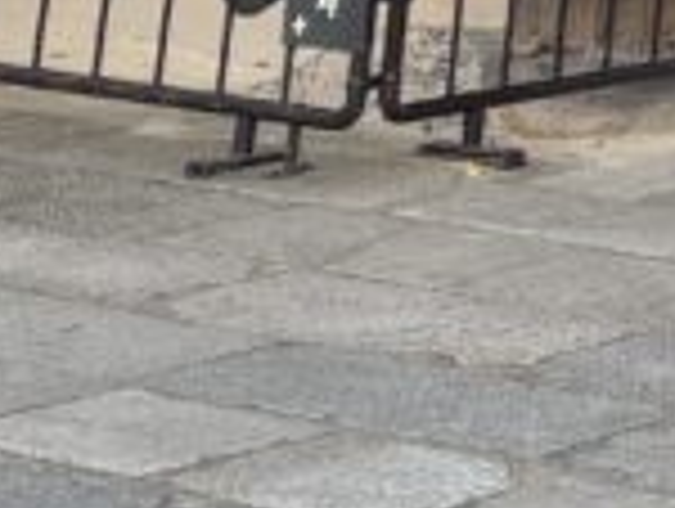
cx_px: 1548
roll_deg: -4.2
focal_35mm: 177
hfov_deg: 9.9
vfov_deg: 7.4
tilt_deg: +12.0
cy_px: -1047
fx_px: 3457
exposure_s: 1/454
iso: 50
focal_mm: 5.96
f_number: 1.6
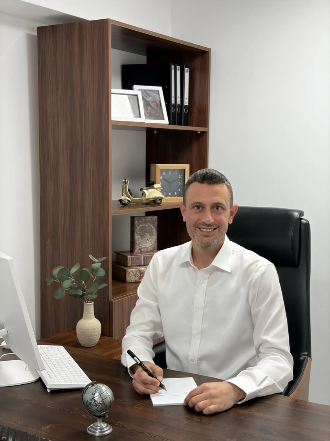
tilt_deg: -4.5
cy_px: 220
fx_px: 661
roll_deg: +0.2
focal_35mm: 52
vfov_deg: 36.8
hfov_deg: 28.0
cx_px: 165
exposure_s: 1/50
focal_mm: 5.96
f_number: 1.6
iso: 40
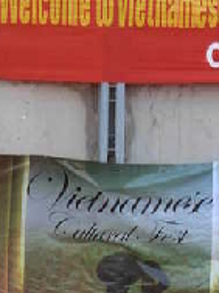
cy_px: 318
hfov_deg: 3.1
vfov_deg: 4.1
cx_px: 217
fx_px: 4083
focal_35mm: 484
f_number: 5
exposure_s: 1/40.3
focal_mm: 31.4
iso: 79
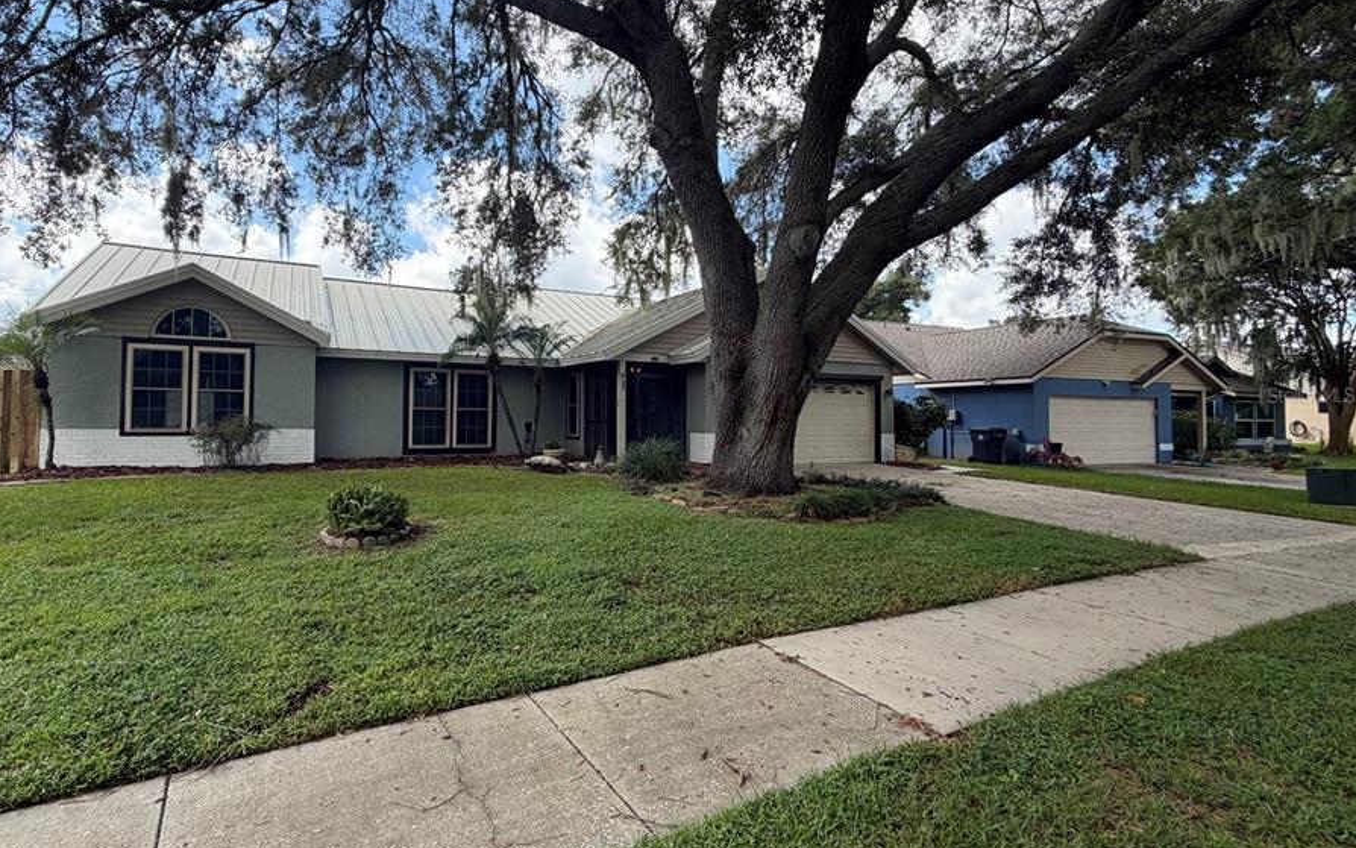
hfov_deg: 93.7
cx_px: 582
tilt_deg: +1.2
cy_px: 394
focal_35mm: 17
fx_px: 628
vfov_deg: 67.9
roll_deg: -0.9
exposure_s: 1/502
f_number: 2.2
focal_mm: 2.22
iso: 40
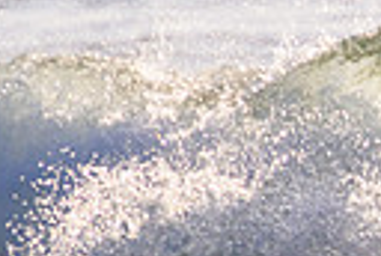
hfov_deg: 0.6
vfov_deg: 0.4
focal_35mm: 3612
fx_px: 38316
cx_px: 845
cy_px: 156
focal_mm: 800
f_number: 11
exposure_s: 1/2000
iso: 900
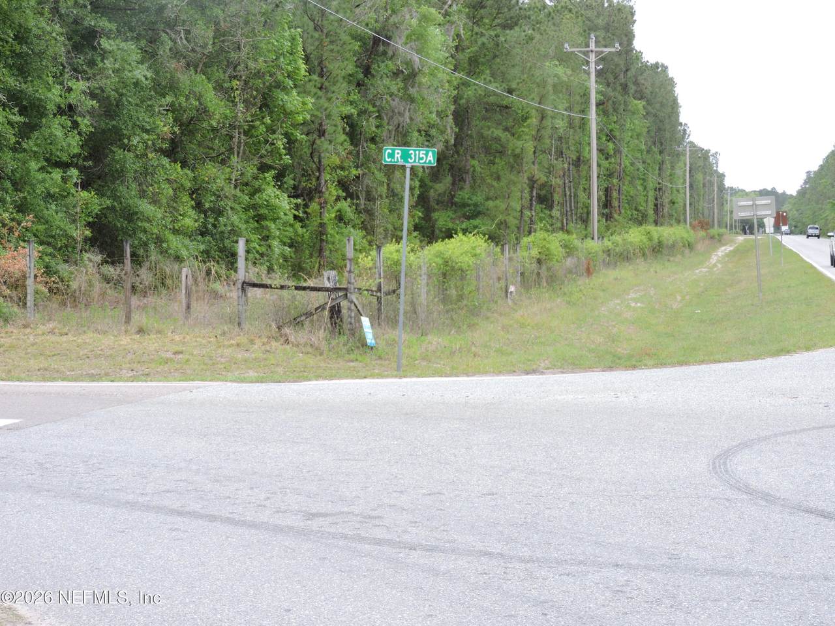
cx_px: 418
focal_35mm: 85
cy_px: 313
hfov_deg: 23.0
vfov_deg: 17.4
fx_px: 2050
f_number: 4
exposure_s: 1/125
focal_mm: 15.2
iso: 100
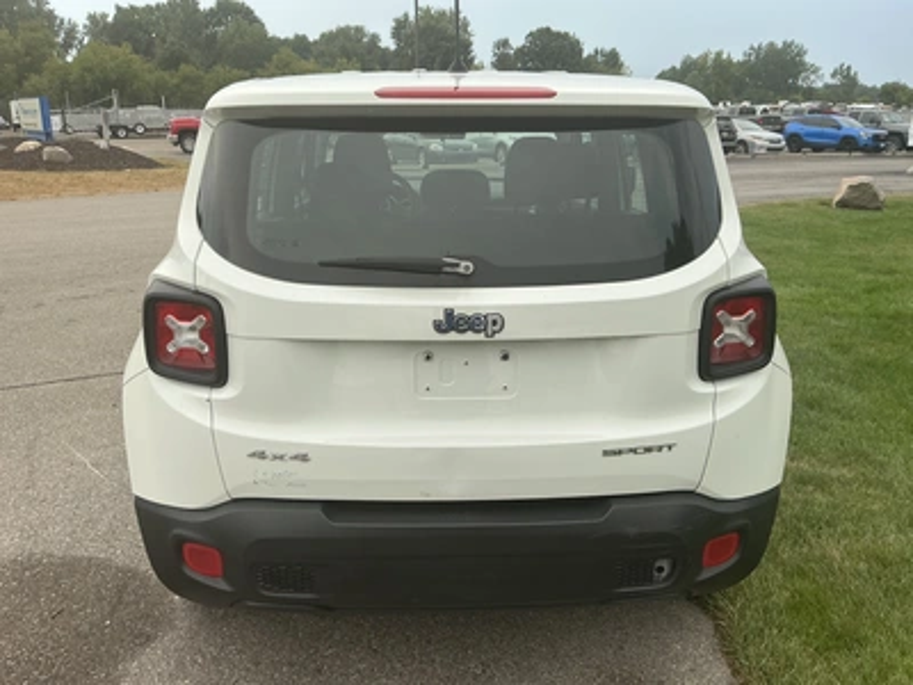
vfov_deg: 49.7
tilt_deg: -16.8
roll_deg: +0.7
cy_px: 342
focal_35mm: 28
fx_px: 739
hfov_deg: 63.4
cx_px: 456
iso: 25
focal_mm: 3
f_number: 1.8
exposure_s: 1/482
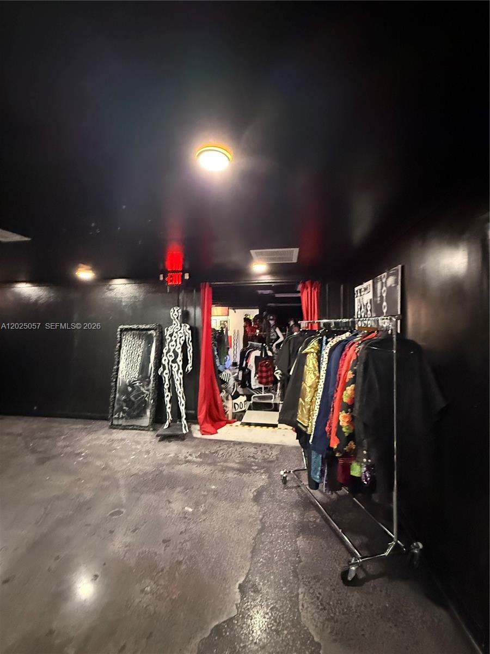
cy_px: 327
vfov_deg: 102.1
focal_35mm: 14
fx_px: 264
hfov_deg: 85.7
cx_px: 245
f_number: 2.2
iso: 1250
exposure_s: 1/40
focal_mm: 2.22
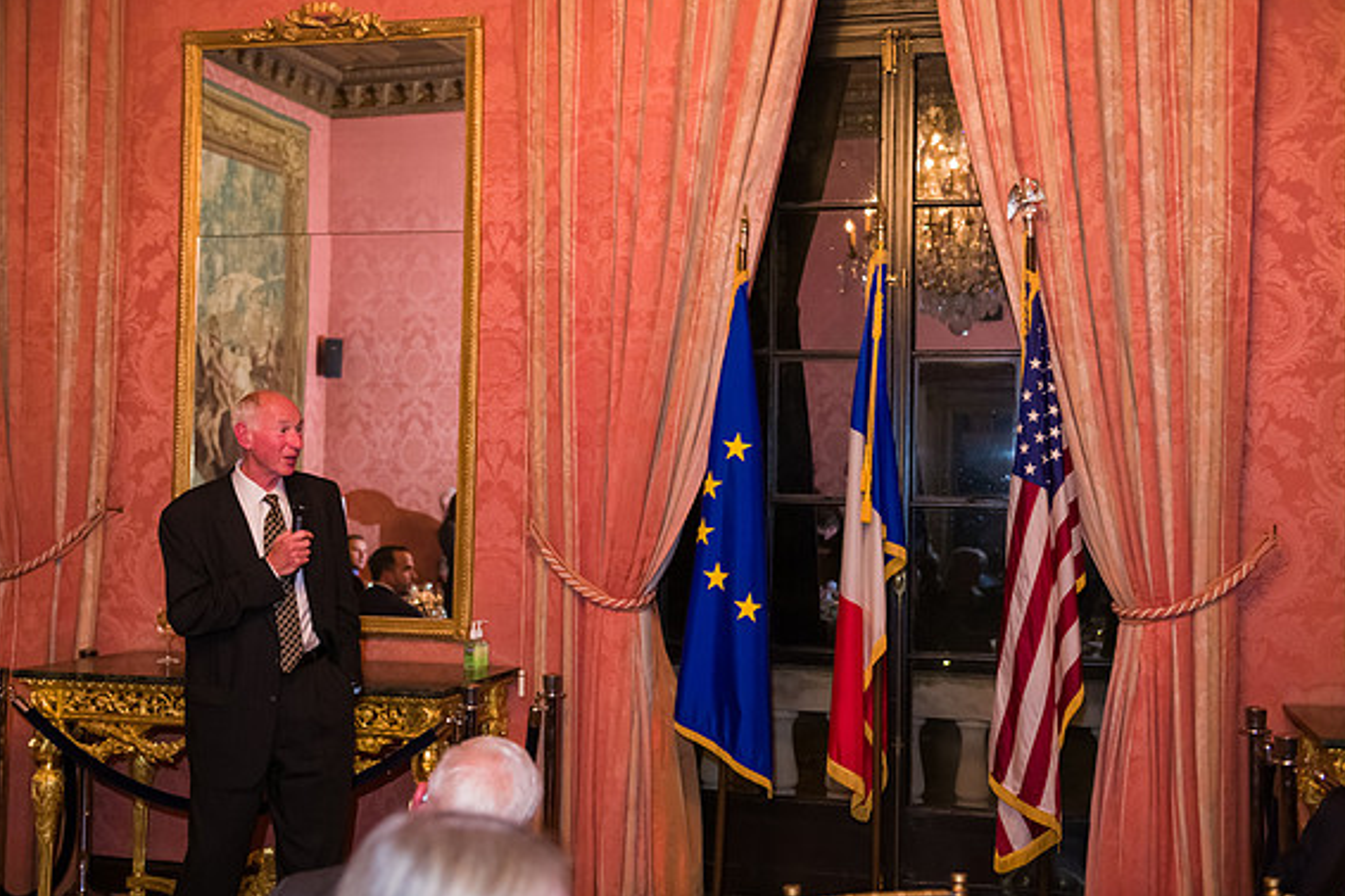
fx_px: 1531
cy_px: 448
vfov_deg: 32.6
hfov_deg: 47.4
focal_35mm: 41
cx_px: 670
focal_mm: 40
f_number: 3.2
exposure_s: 1/100
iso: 3200
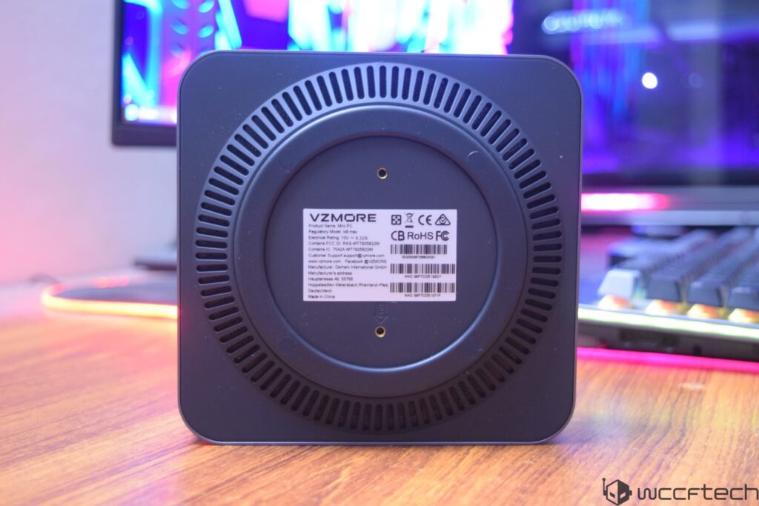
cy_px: 253
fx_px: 1075
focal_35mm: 51
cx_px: 380
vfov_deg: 26.5
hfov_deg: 38.9
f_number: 4.5
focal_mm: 34
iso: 1600
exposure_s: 1/8
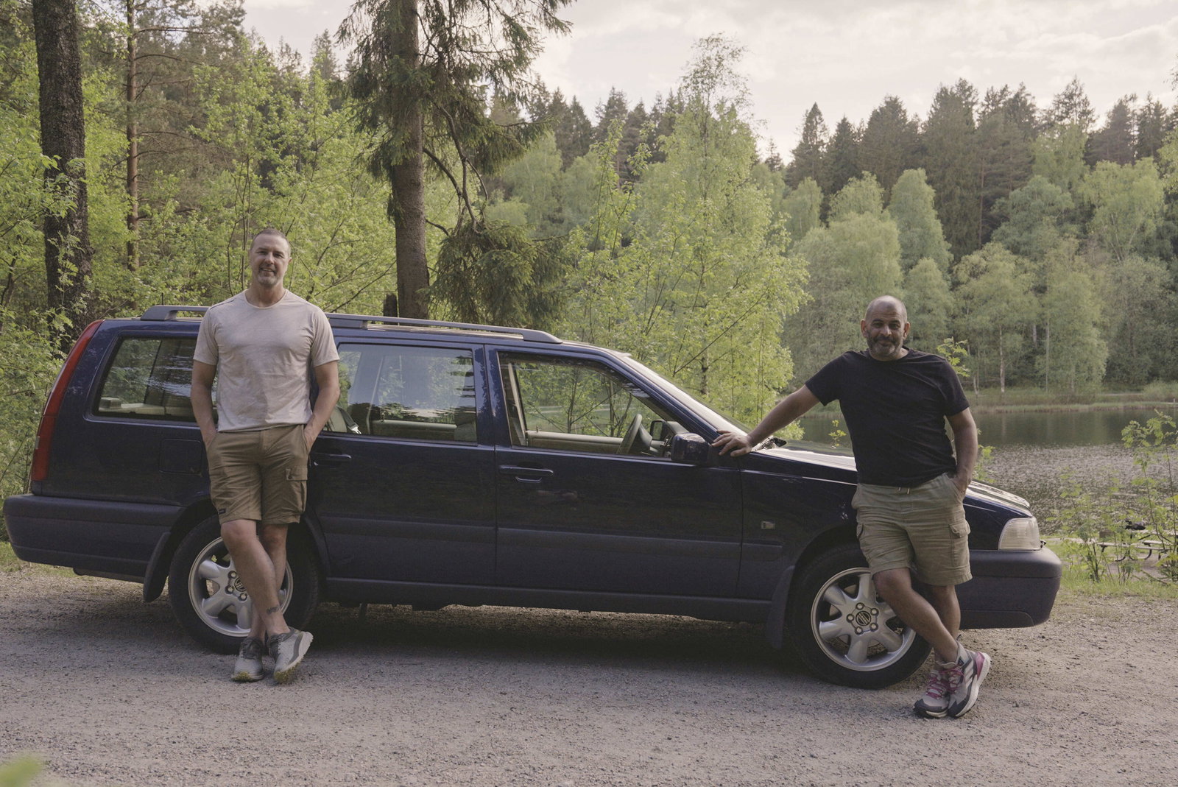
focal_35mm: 37
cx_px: 589
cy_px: 394
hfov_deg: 51.9
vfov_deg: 36.0
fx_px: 1211
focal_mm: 37
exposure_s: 1/500
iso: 800
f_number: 6.3
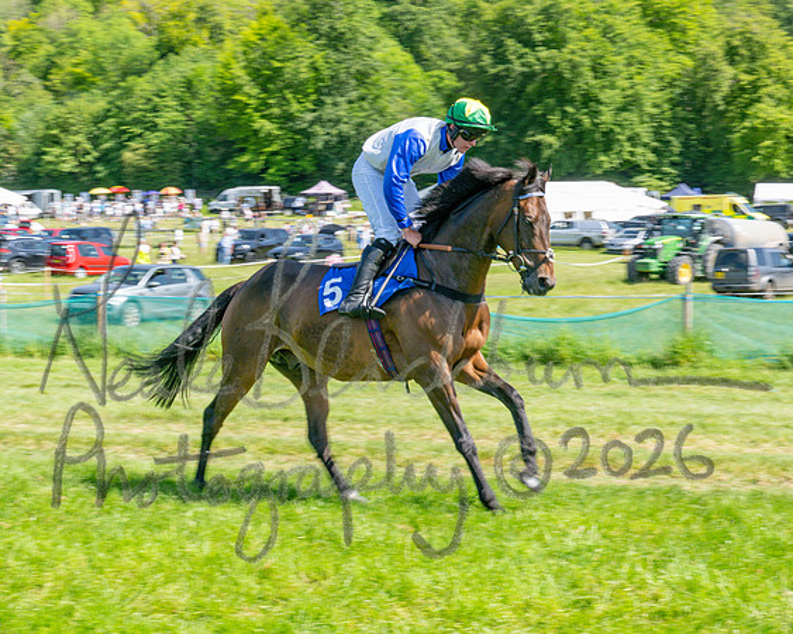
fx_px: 1850
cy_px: 317
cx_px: 337
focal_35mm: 79
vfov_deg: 19.4
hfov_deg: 24.2
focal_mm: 70
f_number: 18
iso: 200
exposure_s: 1/160
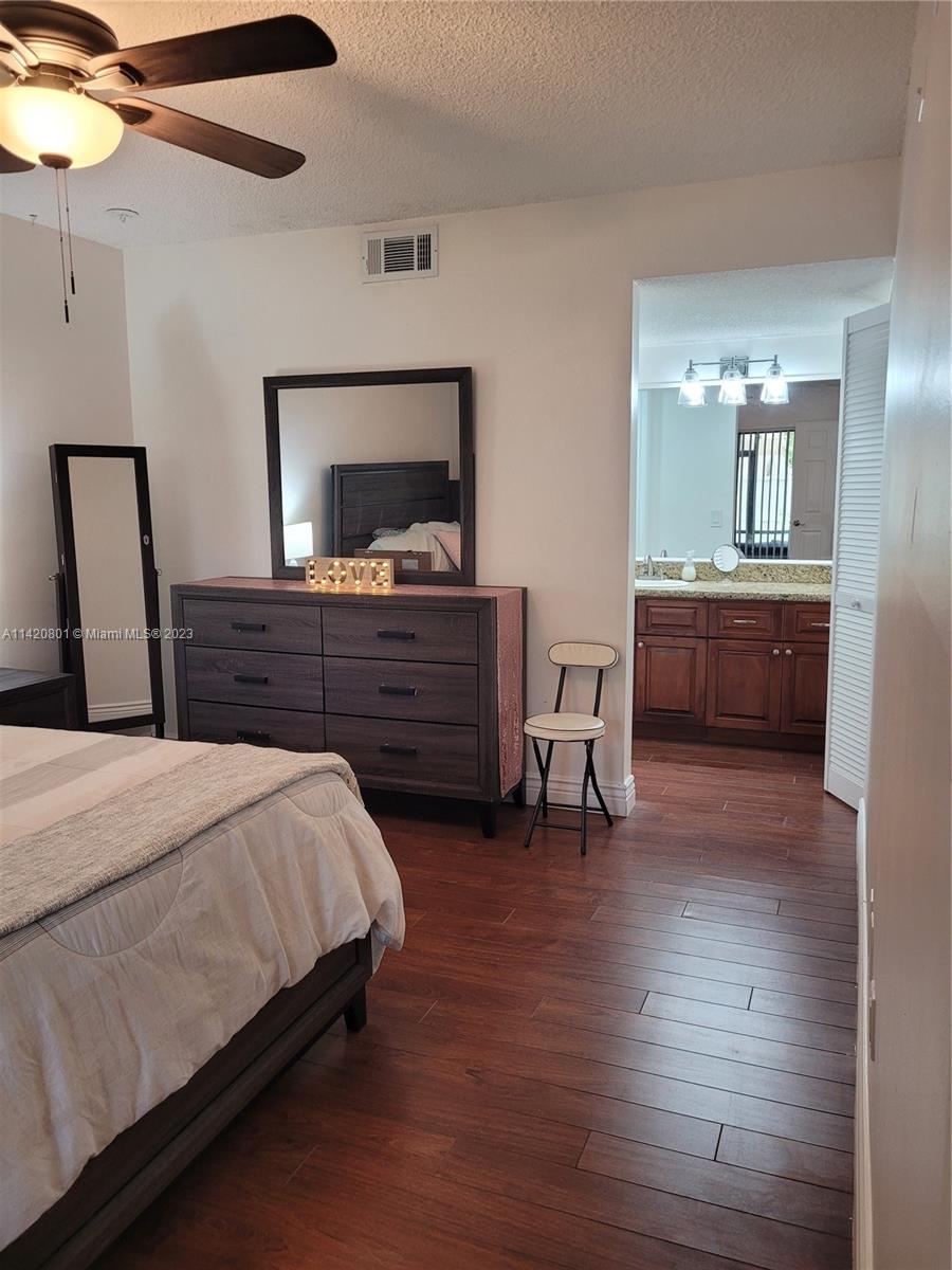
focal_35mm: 26
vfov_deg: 67.3
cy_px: 635
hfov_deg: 53.1
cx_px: 476
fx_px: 953
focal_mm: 5.4
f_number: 1.8
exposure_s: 1/59
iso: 160
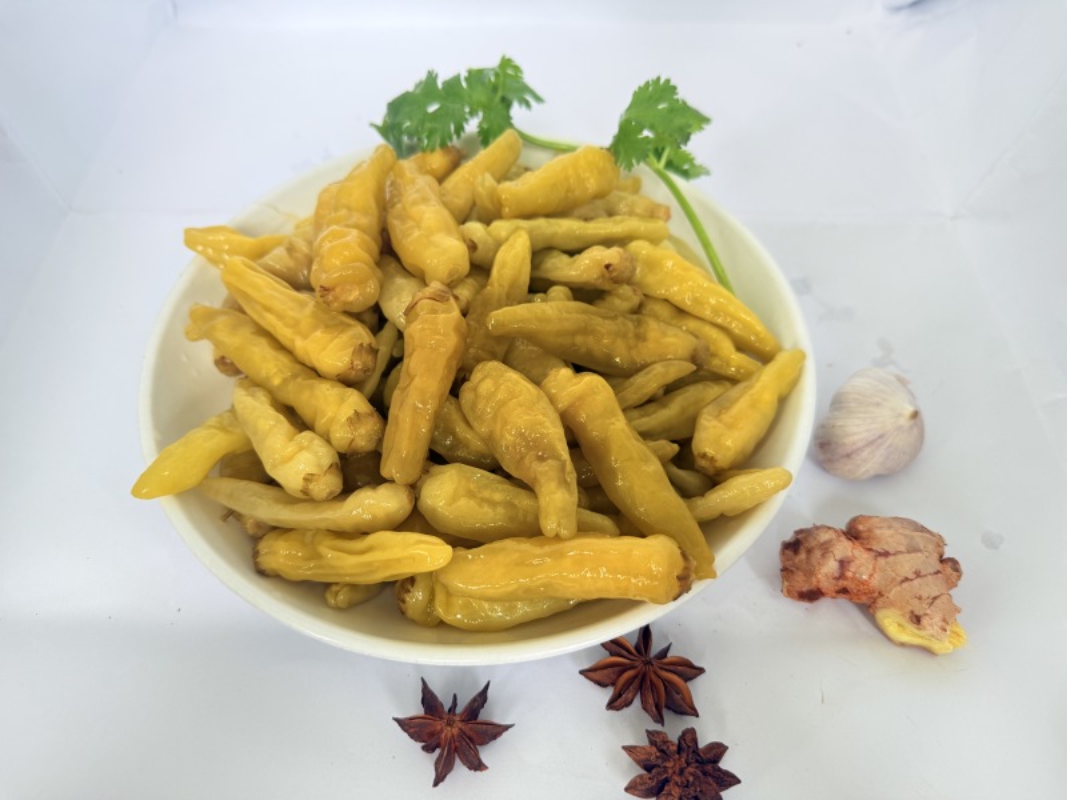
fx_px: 740
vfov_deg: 56.8
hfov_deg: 71.6
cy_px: 400
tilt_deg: -53.2
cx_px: 534
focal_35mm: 24
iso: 100
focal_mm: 6.76
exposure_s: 1/121
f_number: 1.78
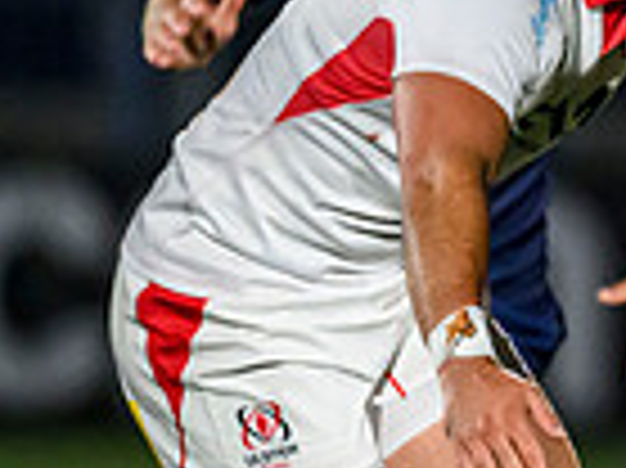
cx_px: 1674
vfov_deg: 0.5
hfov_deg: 0.7
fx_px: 53230
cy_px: 169
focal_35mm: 2946
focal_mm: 560
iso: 6400
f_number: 4
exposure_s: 1/1250
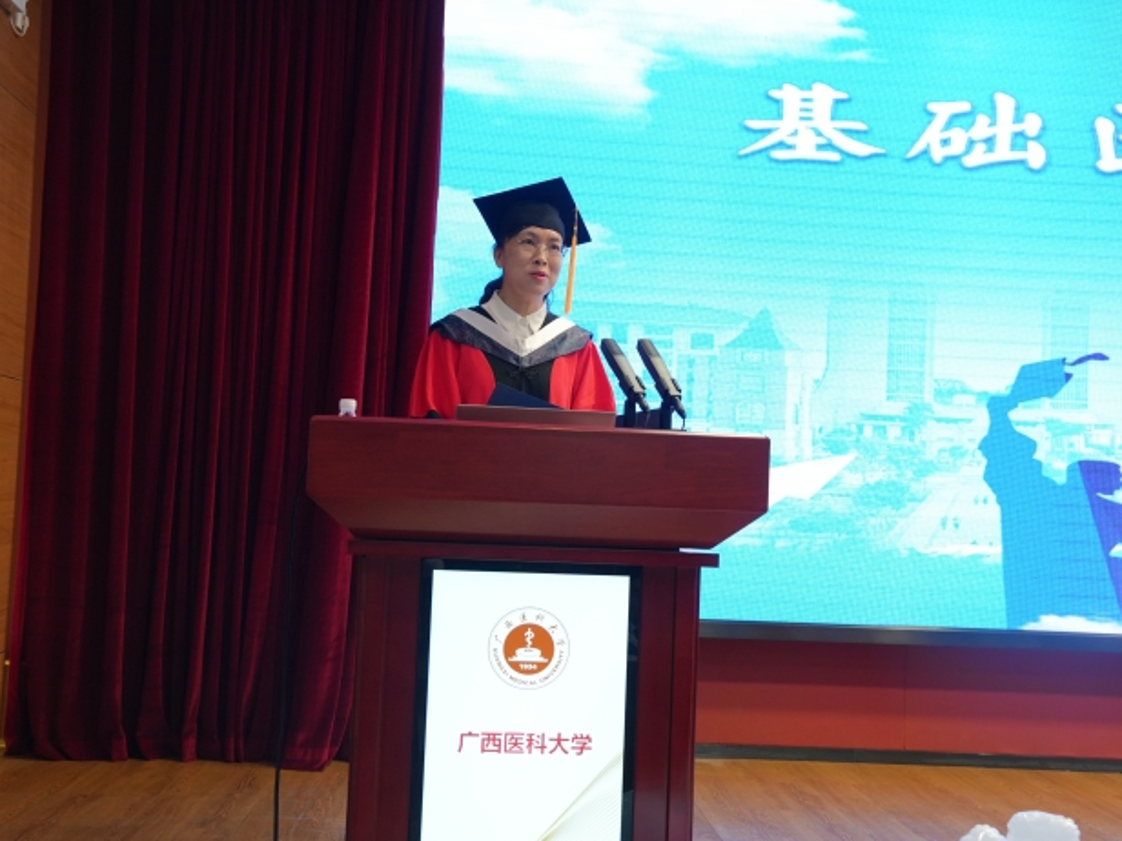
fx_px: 1523
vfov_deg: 30.9
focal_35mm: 47
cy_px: 421
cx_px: 568
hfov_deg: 40.4
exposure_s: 1/200
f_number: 4
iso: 1600
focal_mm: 43
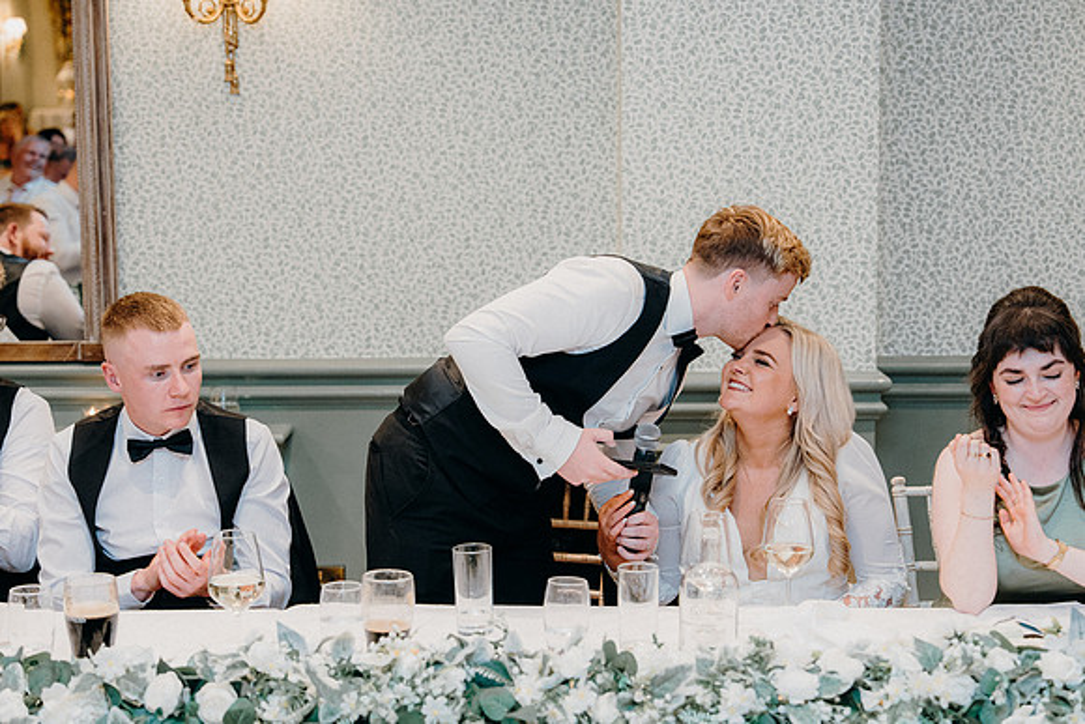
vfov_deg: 19.5
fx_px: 2110
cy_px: 362
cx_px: 542
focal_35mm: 70
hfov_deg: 28.8
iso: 2500
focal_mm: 70
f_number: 3.5
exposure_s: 1/160
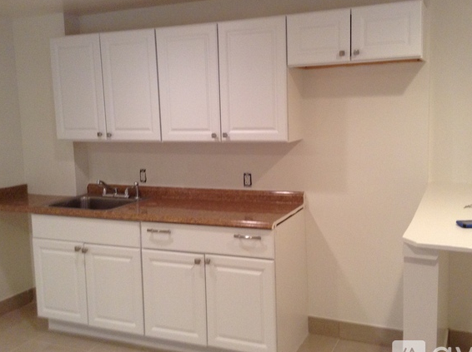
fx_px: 531
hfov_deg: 47.9
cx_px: 248
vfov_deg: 36.7
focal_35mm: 39
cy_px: 166
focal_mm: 3.3
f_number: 2.4
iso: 100
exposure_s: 1/24
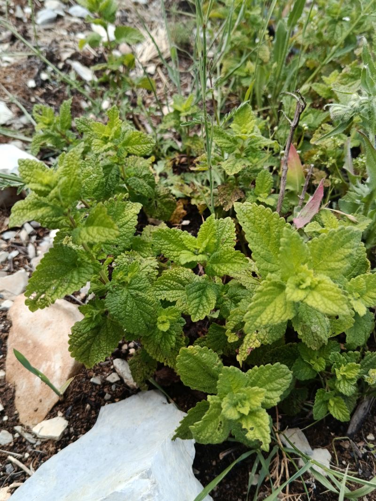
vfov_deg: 52.6
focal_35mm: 35
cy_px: 250
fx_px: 507
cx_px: 188
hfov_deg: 40.7
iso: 50
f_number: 1.7
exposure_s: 1/118
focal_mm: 5.24
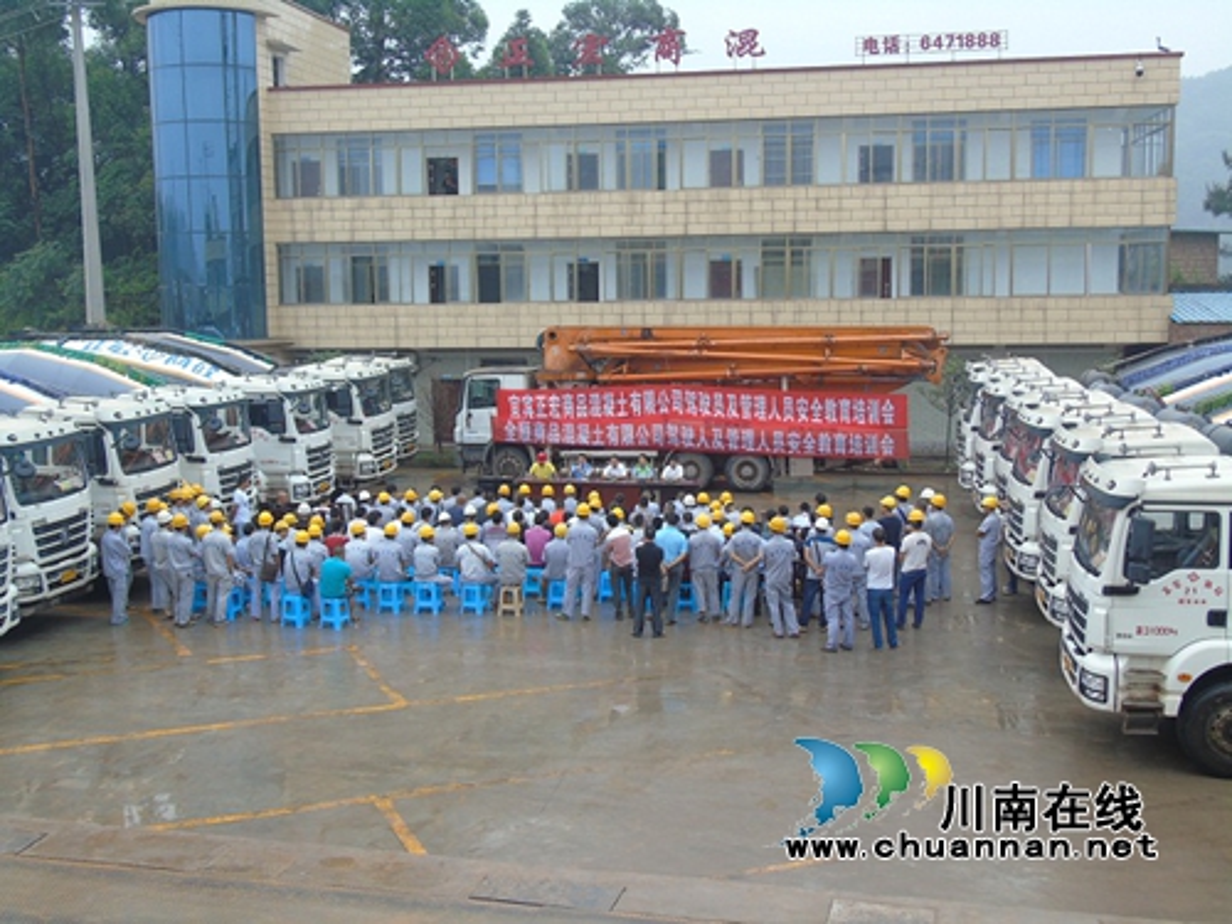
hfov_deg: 46.8
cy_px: 462
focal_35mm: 40
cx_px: 616
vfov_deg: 36.0
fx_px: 1424
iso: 80
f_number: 3.9
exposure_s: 1/50
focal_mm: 7.1
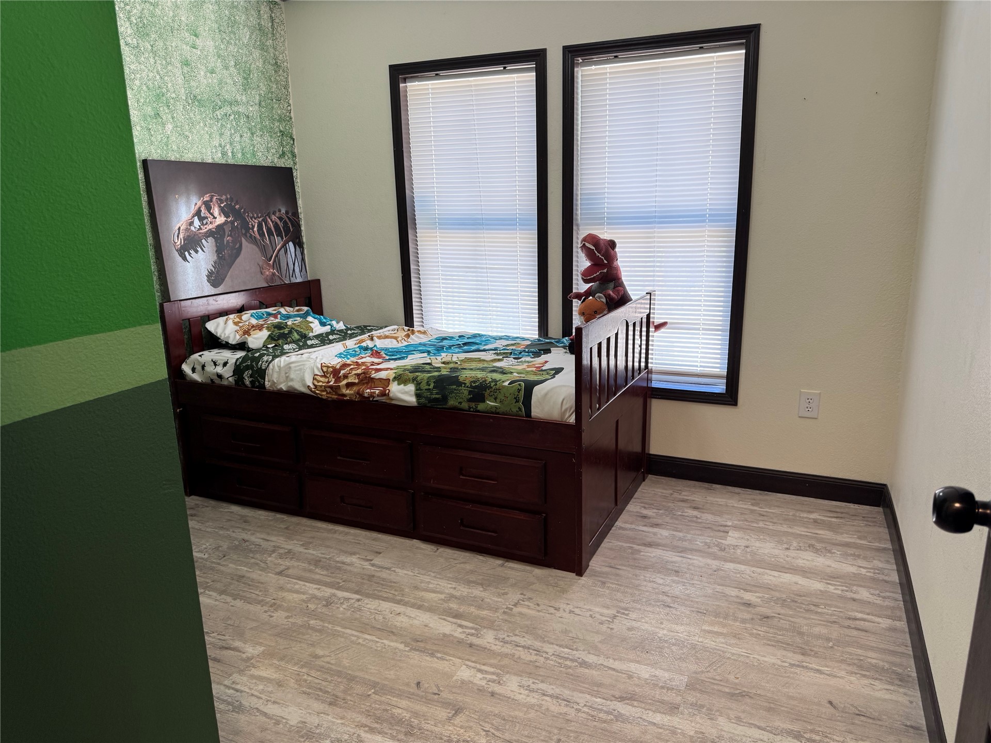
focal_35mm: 24
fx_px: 687
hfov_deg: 71.6
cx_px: 496
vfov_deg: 56.8
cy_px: 372
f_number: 1.78
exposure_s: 1/60
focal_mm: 6.76
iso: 125
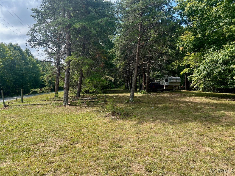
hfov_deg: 67.3
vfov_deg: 53.1
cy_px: 88
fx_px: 177
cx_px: 118
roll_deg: +1.2
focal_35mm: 26
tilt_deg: -2.5
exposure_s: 1/1553
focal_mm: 5.7
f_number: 1.5
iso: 50
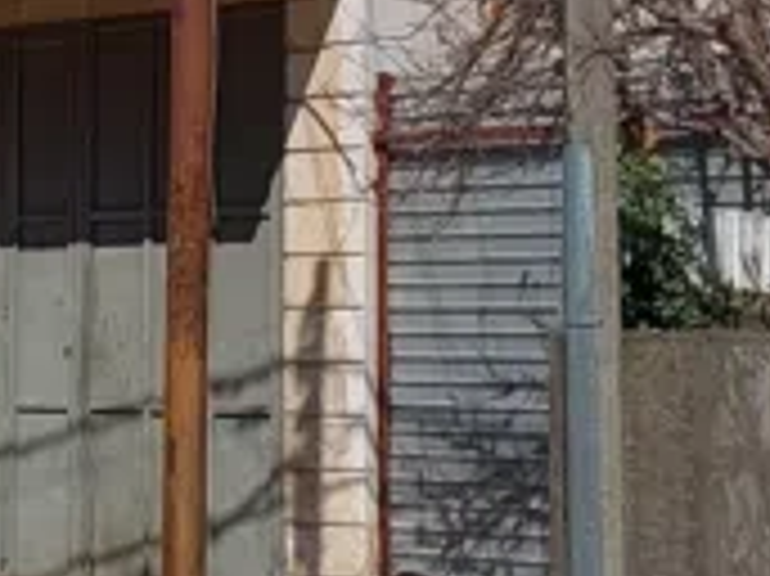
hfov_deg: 21.3
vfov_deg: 15.2
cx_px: -135
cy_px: -414
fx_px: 1912
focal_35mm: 86
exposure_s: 1/2500
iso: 25
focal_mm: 5.06
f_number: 1.8
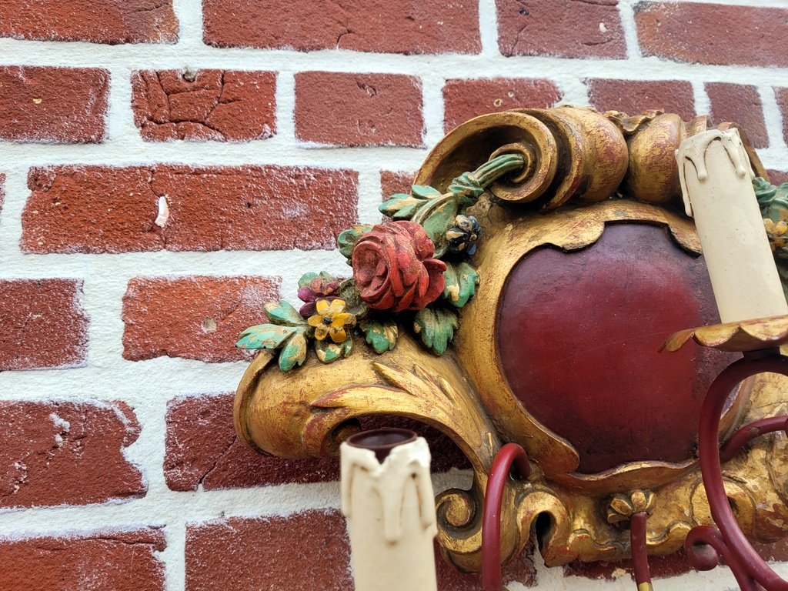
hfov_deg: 67.3
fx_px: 592
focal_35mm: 26
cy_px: 296
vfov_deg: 53.1
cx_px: 394
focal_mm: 5.4
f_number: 1.8
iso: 40
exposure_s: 1/141
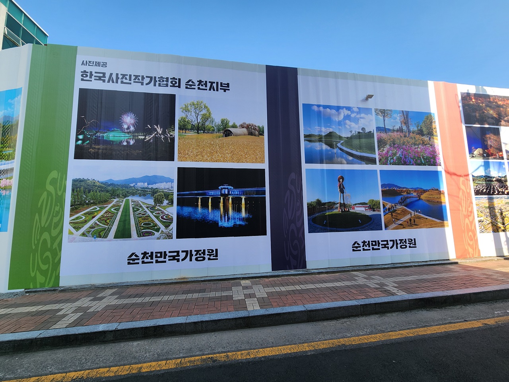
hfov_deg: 106.2
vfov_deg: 89.9
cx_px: 254
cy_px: 191
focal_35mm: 13
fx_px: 191
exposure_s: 1/717
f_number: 2.2
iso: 50
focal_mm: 2.2
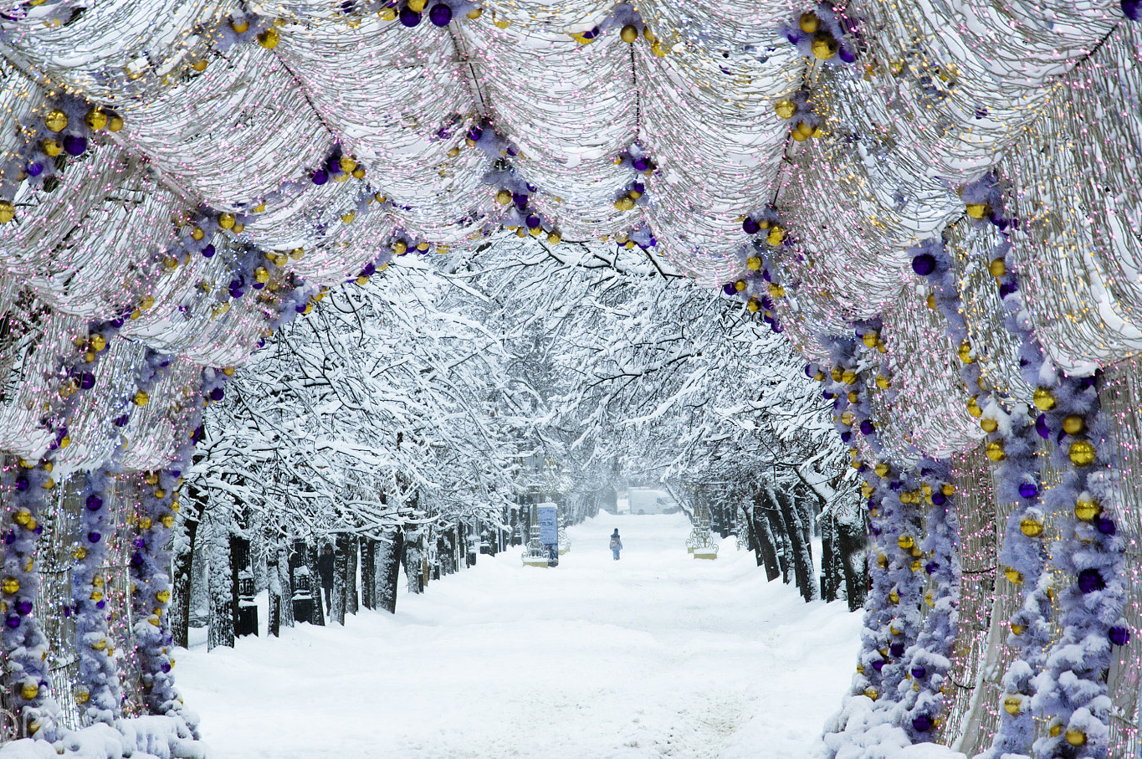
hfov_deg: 11.2
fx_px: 5849
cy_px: 393
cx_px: 526
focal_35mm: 185
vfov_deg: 7.4
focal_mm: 105
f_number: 10
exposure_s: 1/200
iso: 200
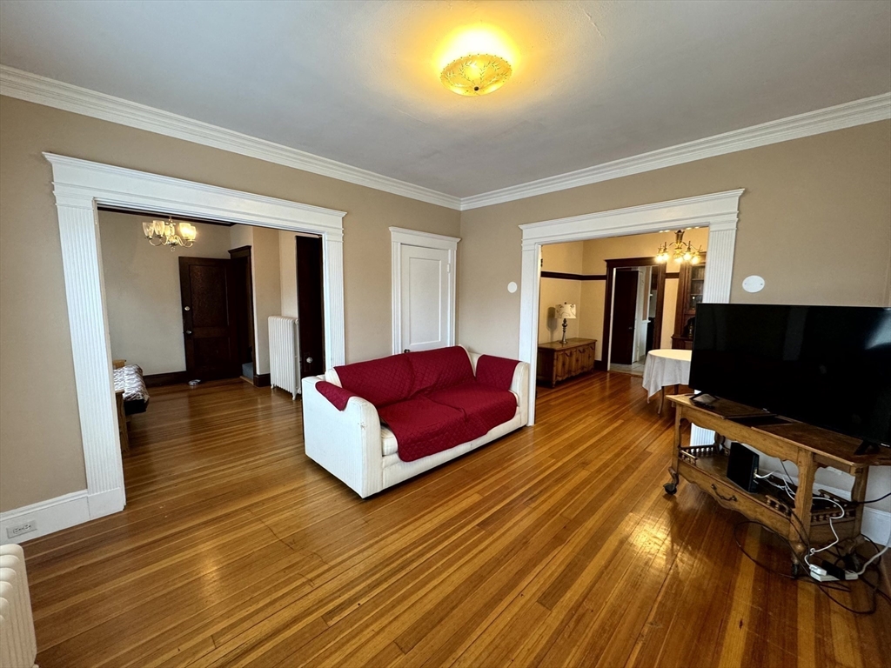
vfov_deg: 85.7
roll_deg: -1.0
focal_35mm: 14
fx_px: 360
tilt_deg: -6.9
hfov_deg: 102.1
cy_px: 334
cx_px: 446
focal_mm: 2.22
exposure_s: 1/60
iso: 160
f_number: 2.2
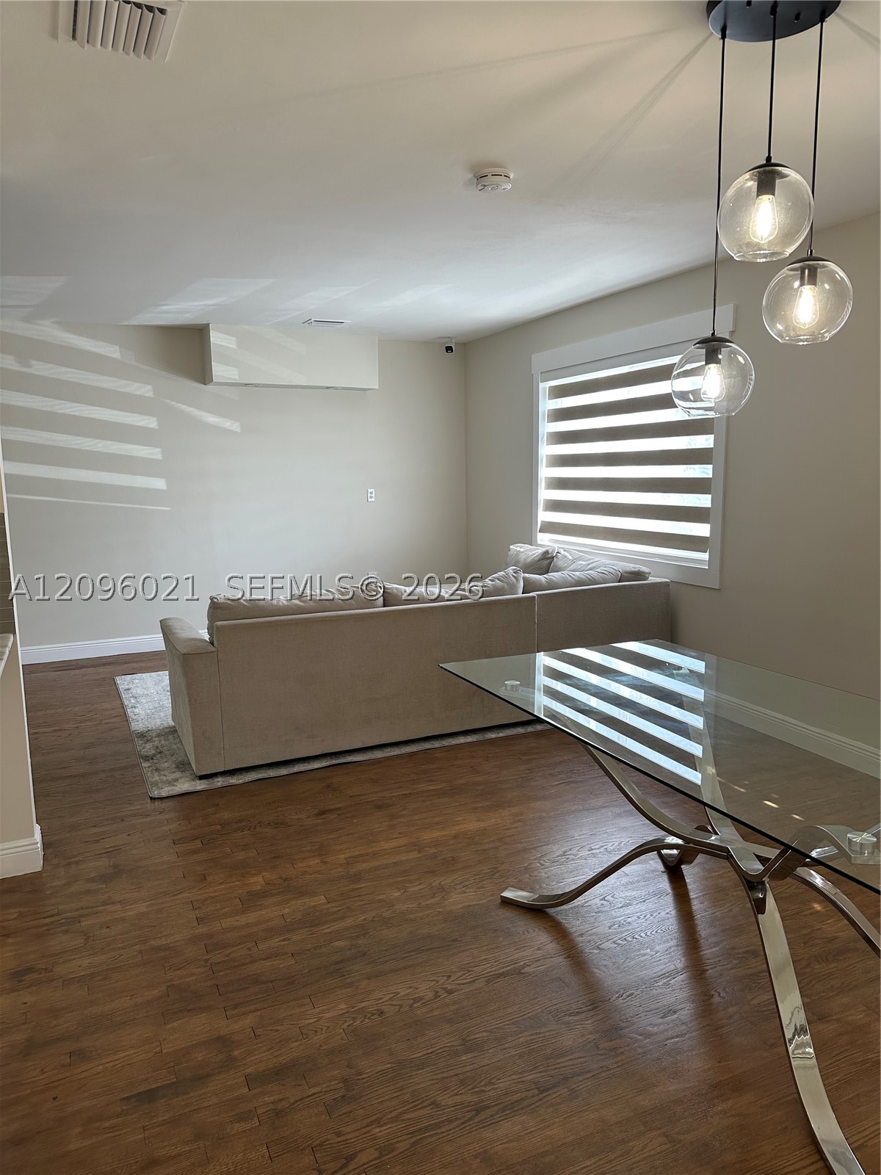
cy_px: 588
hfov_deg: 56.8
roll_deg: +0.1
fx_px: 814
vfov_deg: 71.6
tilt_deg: -9.1
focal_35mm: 24
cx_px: 440
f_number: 1.78
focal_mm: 6.86
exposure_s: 1/120
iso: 100
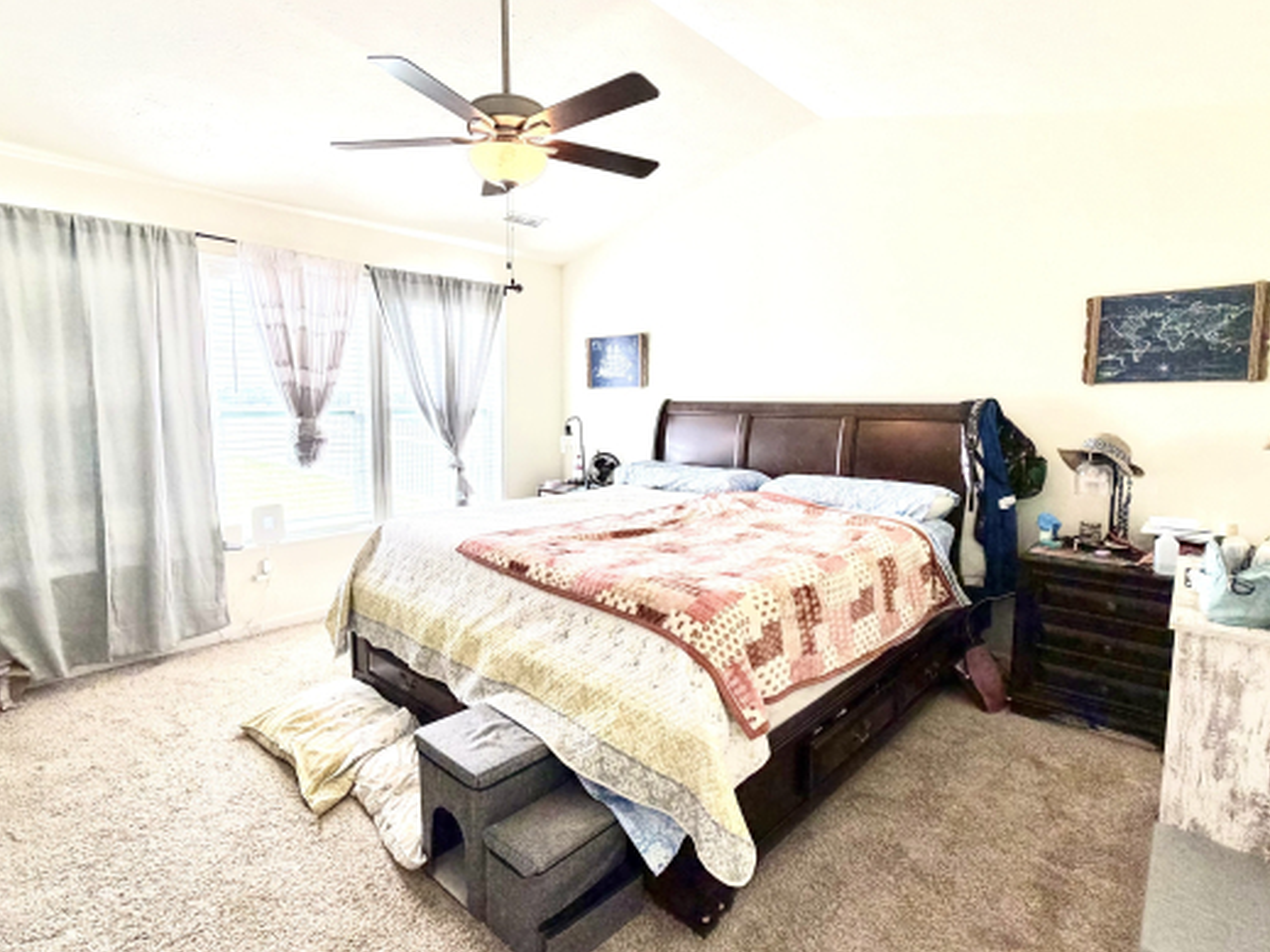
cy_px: 460
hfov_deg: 87.7
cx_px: 601
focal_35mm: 18
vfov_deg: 71.6
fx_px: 660
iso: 320
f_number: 2.2
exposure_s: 1/105
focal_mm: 2.22
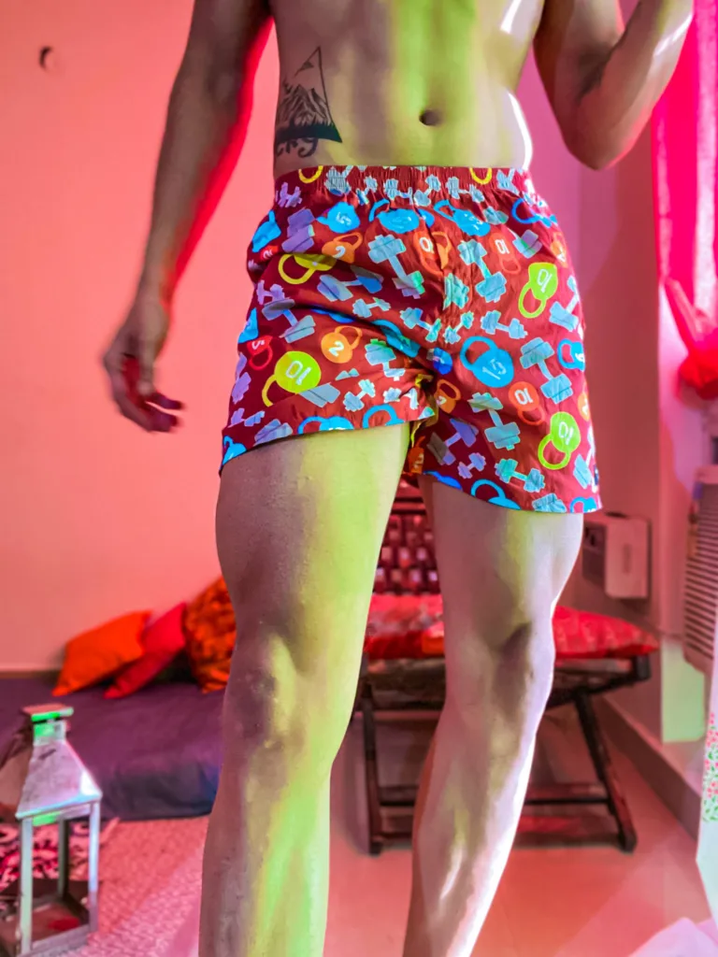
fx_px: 830
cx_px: 359
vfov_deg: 60.0
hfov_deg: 46.8
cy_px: 478
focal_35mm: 30
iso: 400
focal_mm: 2.71
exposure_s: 1/30
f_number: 2.2
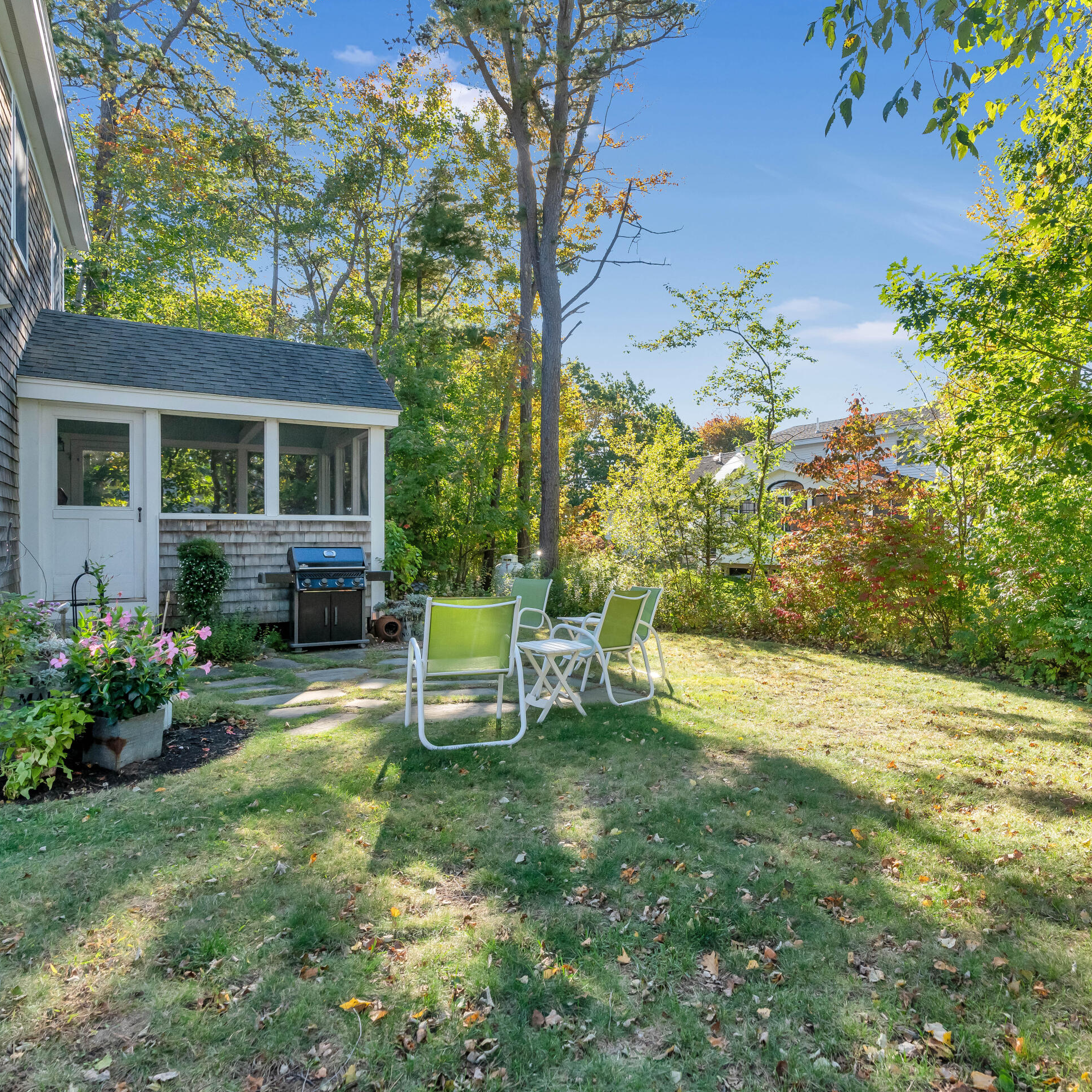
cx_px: 646
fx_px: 749
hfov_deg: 71.5
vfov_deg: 72.1
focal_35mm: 21
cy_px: 550
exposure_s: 1/500
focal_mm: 16
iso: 800
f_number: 8
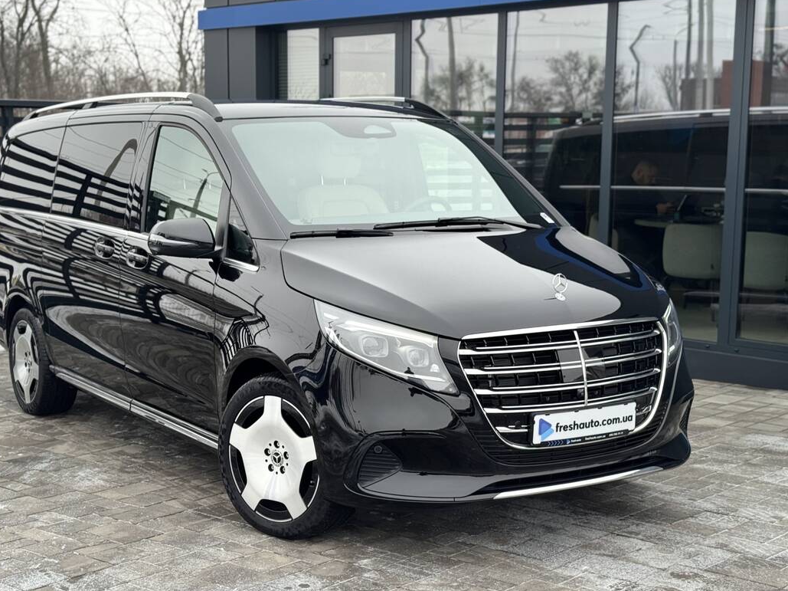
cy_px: 313
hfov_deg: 34.3
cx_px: 342
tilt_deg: -9.0
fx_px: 1274
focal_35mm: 56
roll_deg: +0.1
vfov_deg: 26.1
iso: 64
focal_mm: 6.76
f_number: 1.78
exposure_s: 1/563
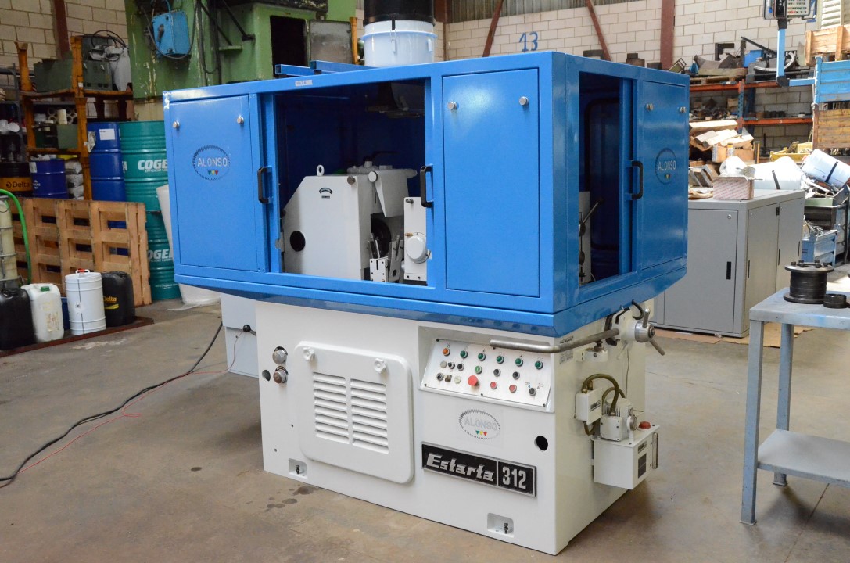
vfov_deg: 36.7
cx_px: 425
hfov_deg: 53.2
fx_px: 848
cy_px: 282
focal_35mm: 36
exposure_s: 1/200
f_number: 7.1
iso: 6400
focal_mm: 24
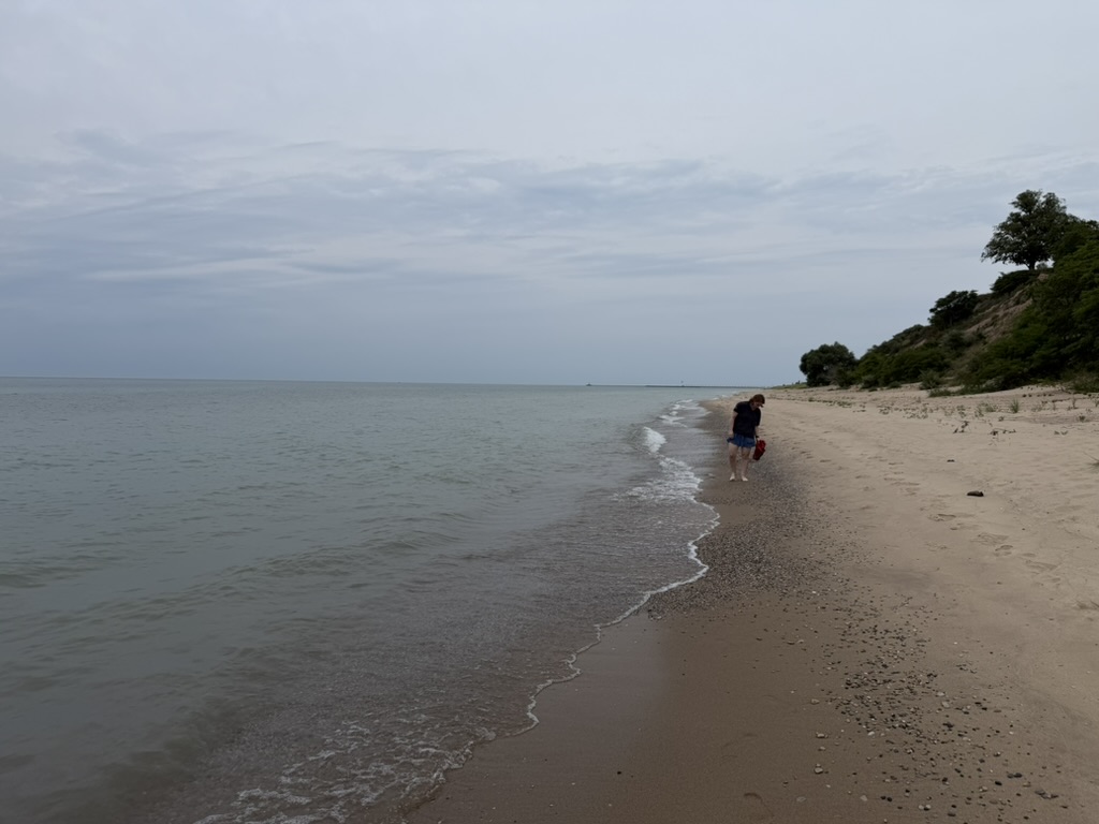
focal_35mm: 24
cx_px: 550
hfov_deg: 71.6
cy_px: 412
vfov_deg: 56.8
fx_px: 762
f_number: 1.78
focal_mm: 6.76
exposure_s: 1/9091
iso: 80
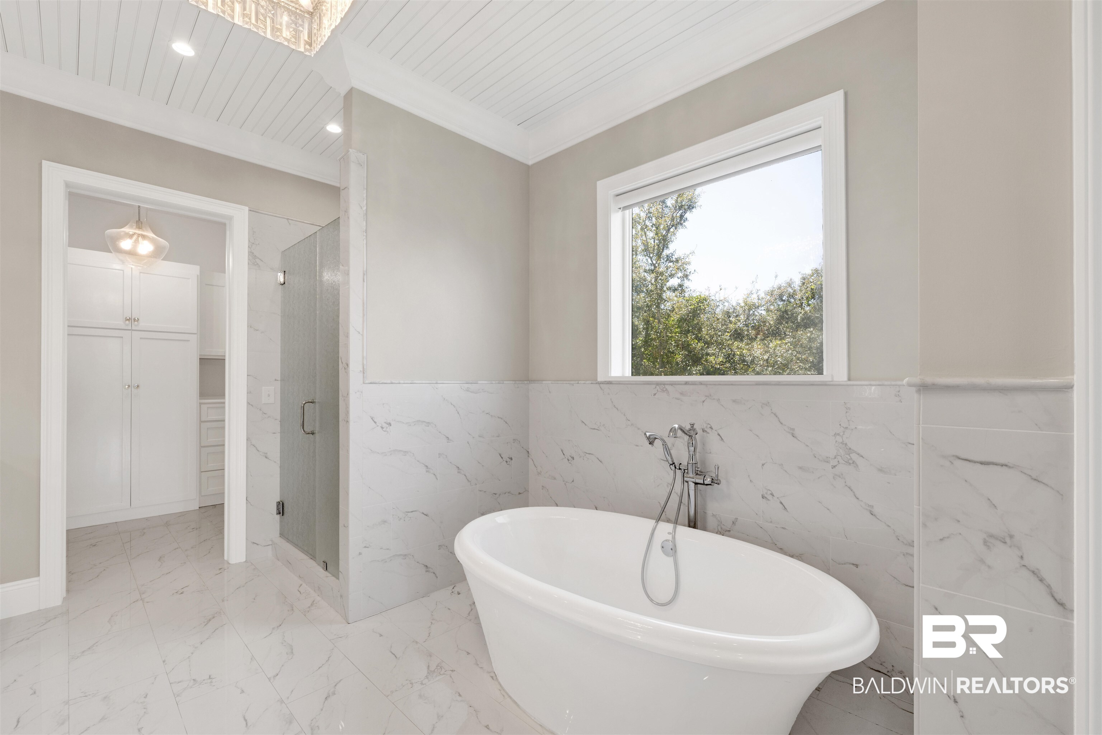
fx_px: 459
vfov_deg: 77.3
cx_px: 551
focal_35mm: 15
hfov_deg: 100.4
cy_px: 368
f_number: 13
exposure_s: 1/30
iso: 400
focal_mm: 15
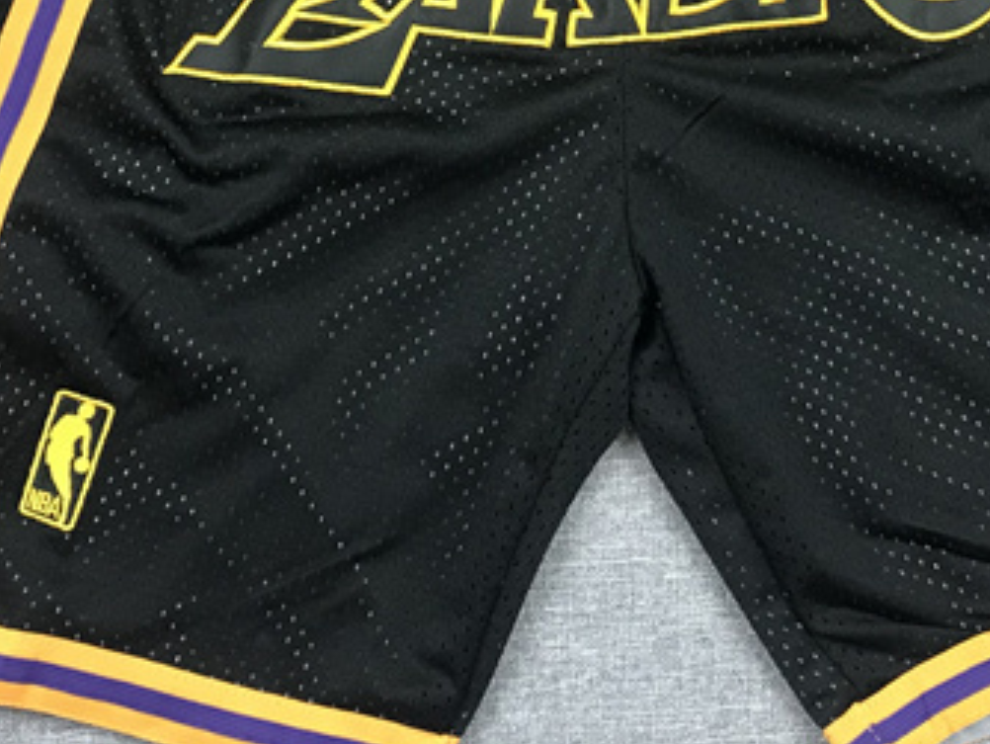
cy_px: 47
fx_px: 1918
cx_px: 590
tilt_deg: -83.5
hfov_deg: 28.9
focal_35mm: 67
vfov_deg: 21.4
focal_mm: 3.99
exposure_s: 1/25
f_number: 1.8
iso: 32
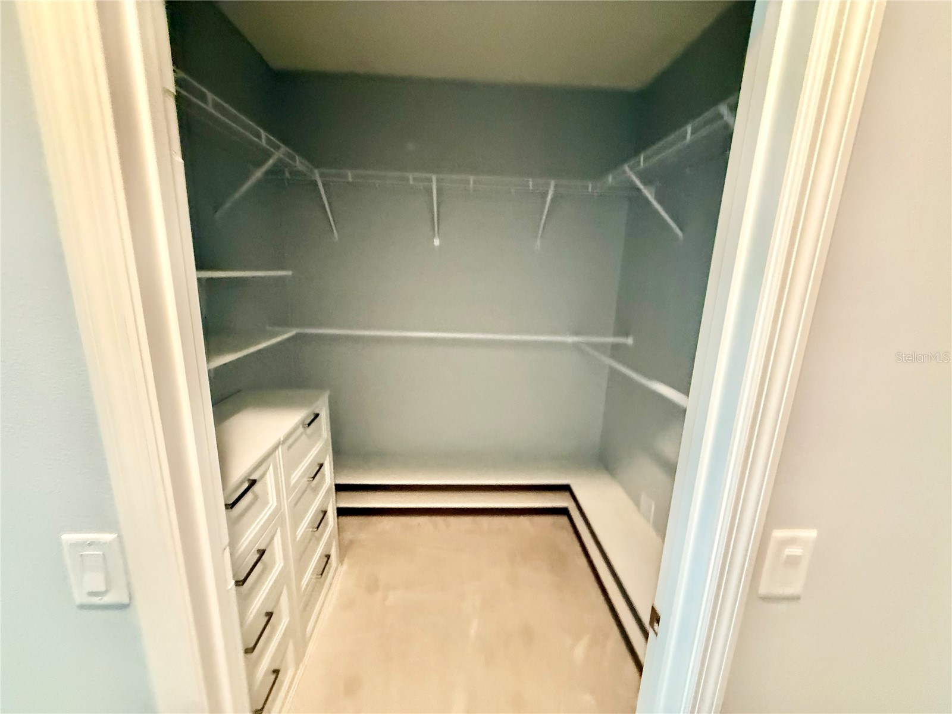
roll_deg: -0.9
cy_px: 357
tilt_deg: -6.9
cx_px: 476
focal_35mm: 14
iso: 800
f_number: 2.2
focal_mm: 2.22
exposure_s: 1/60
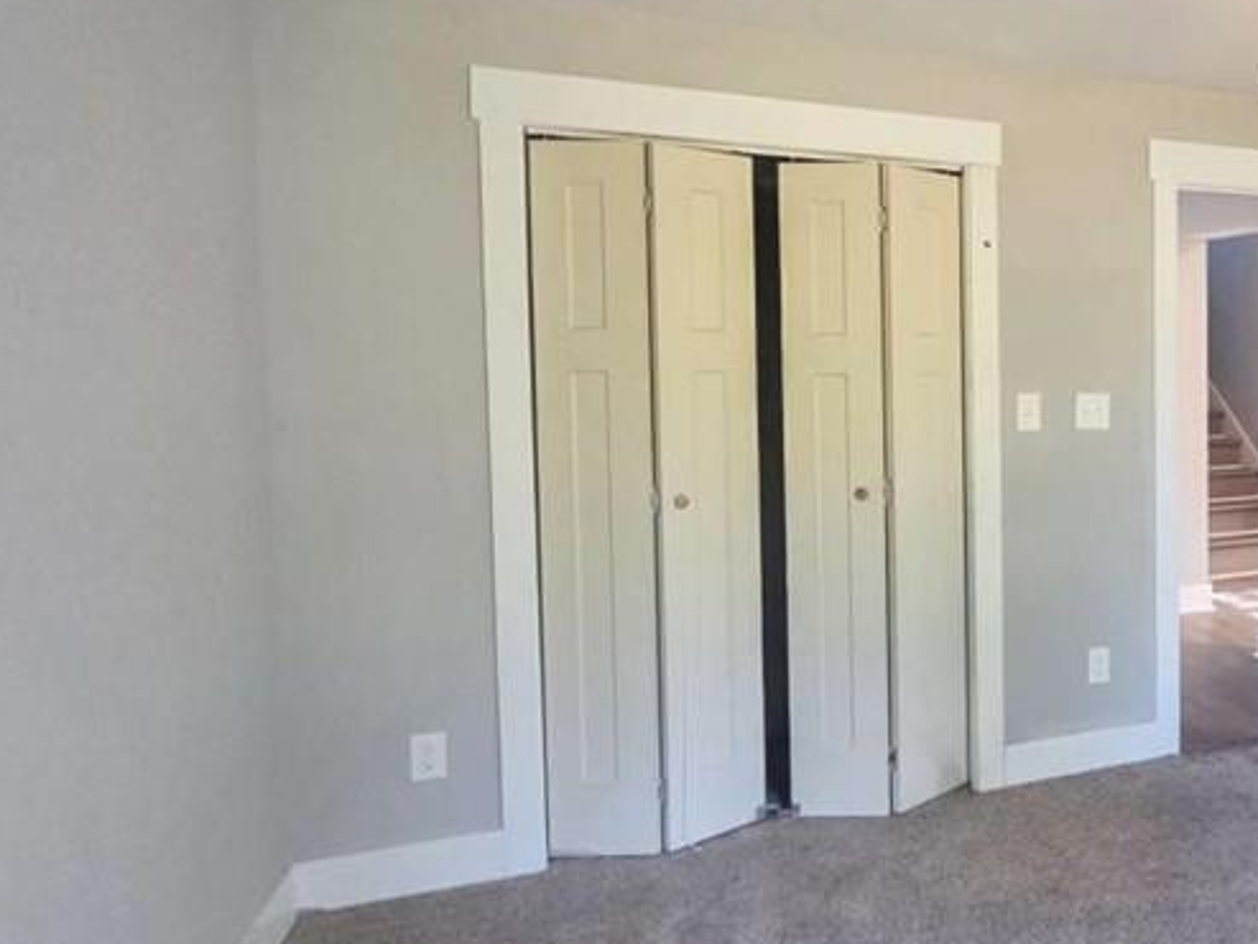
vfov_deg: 51.2
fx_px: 981
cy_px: 411
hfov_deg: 55.1
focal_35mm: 27
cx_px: 1171
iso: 500
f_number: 2.2
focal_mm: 2.2
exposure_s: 1/60
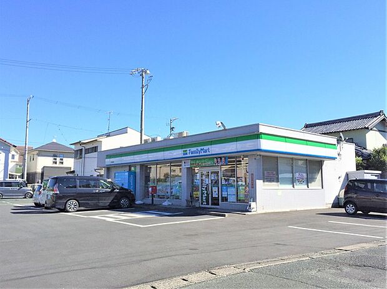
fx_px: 324
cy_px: 144
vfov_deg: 48.2
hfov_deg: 61.7
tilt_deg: +8.4
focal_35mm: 29
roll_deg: -1.8
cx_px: 194
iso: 32
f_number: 2.2
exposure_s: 1/3968
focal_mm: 4.15
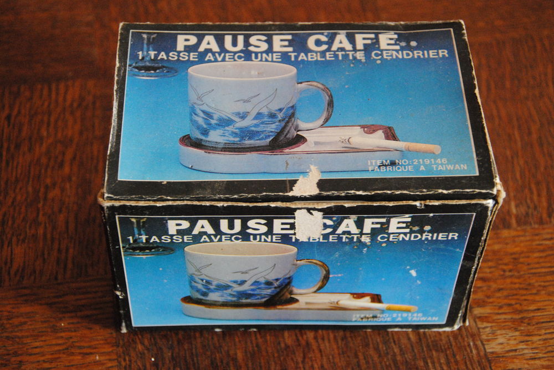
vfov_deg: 18.2
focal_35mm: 75
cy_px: 185
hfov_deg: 27.0
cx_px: 277
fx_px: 1155
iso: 1600
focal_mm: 50
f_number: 5
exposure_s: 1/25
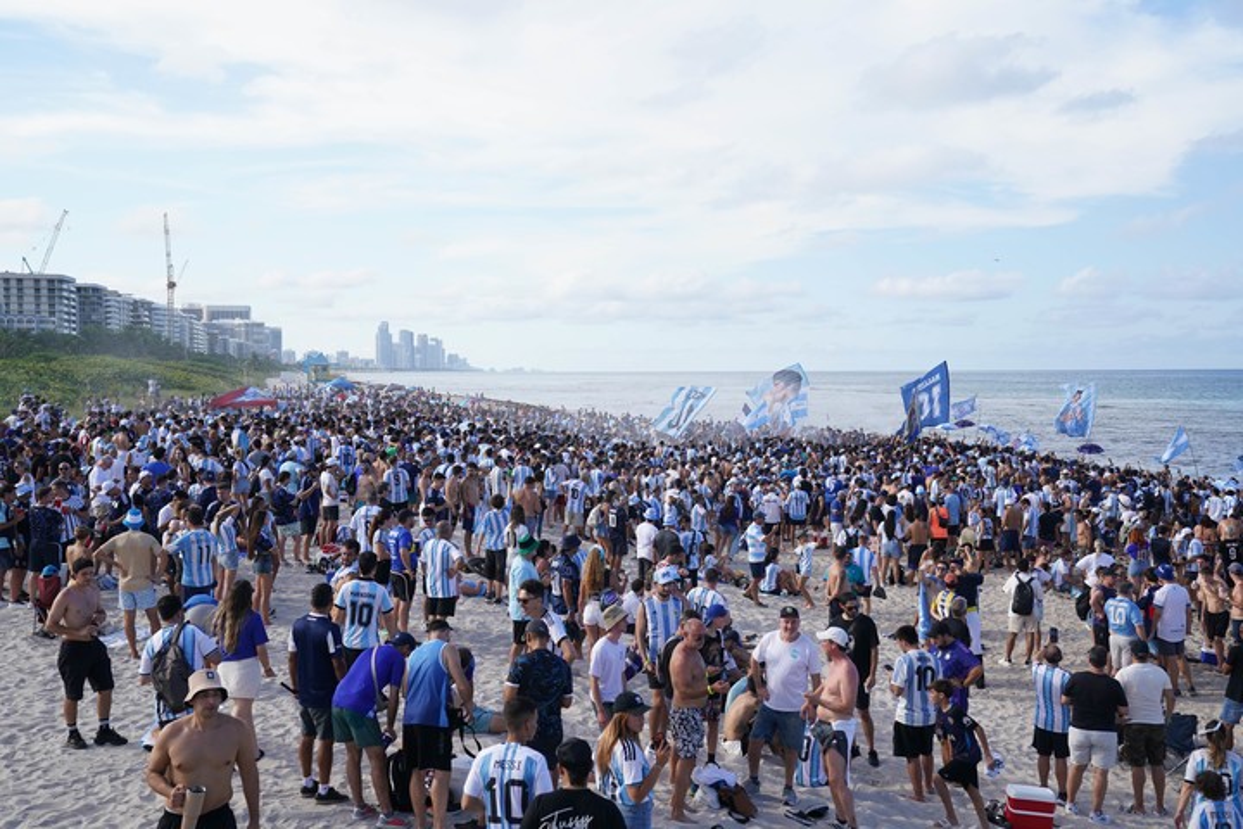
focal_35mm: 43
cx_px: 622
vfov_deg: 31.2
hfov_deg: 45.4
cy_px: 414
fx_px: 1485
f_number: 5
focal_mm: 43
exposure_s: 1/500
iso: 200
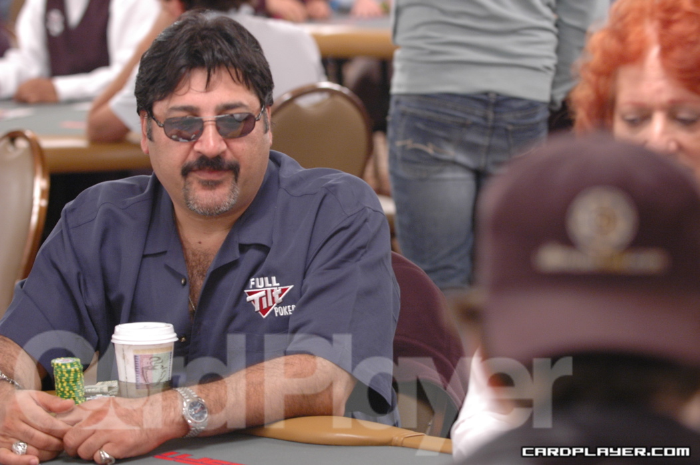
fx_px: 2507
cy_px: 232
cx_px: 350
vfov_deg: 10.6
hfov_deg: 15.9
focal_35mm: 129
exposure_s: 1/30
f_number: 2.8
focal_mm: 86
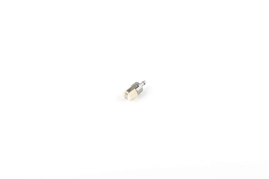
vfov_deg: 16.5
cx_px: 134
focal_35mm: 82
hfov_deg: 24.6
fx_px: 616
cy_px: 90
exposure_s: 1/125
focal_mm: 55
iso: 100
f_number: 16
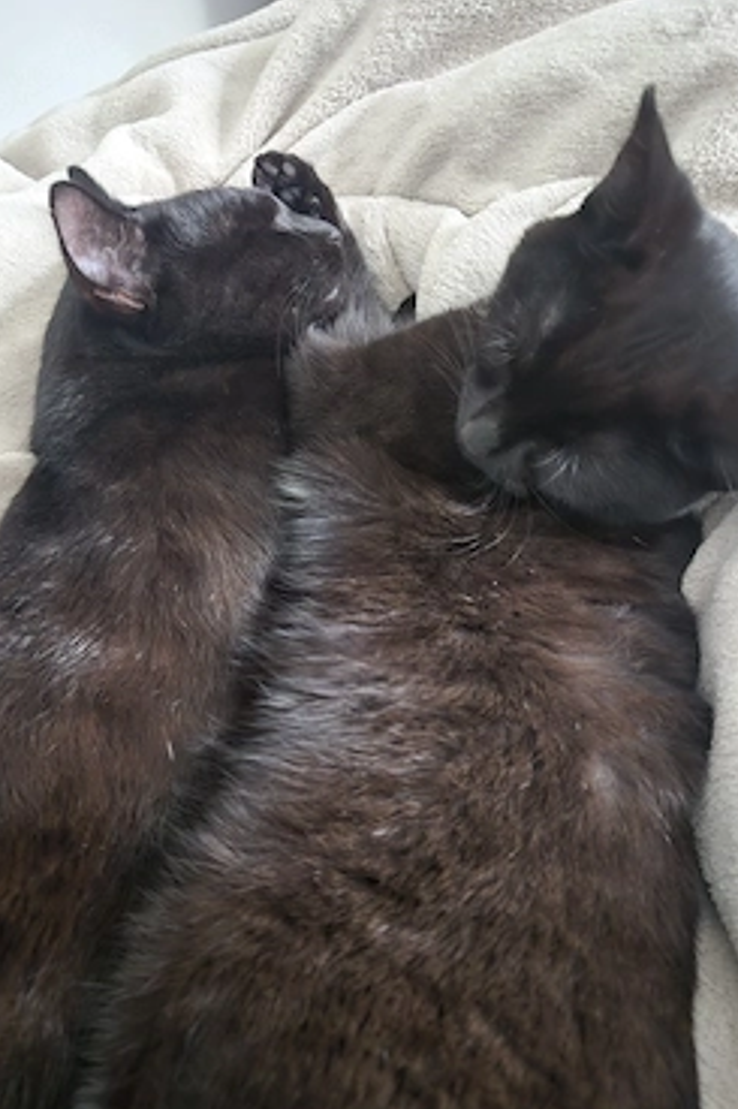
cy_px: 588
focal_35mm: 26
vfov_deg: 69.4
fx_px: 800
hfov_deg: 49.4
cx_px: 322
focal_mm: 5.4
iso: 3200
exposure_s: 1/16.7
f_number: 1.8
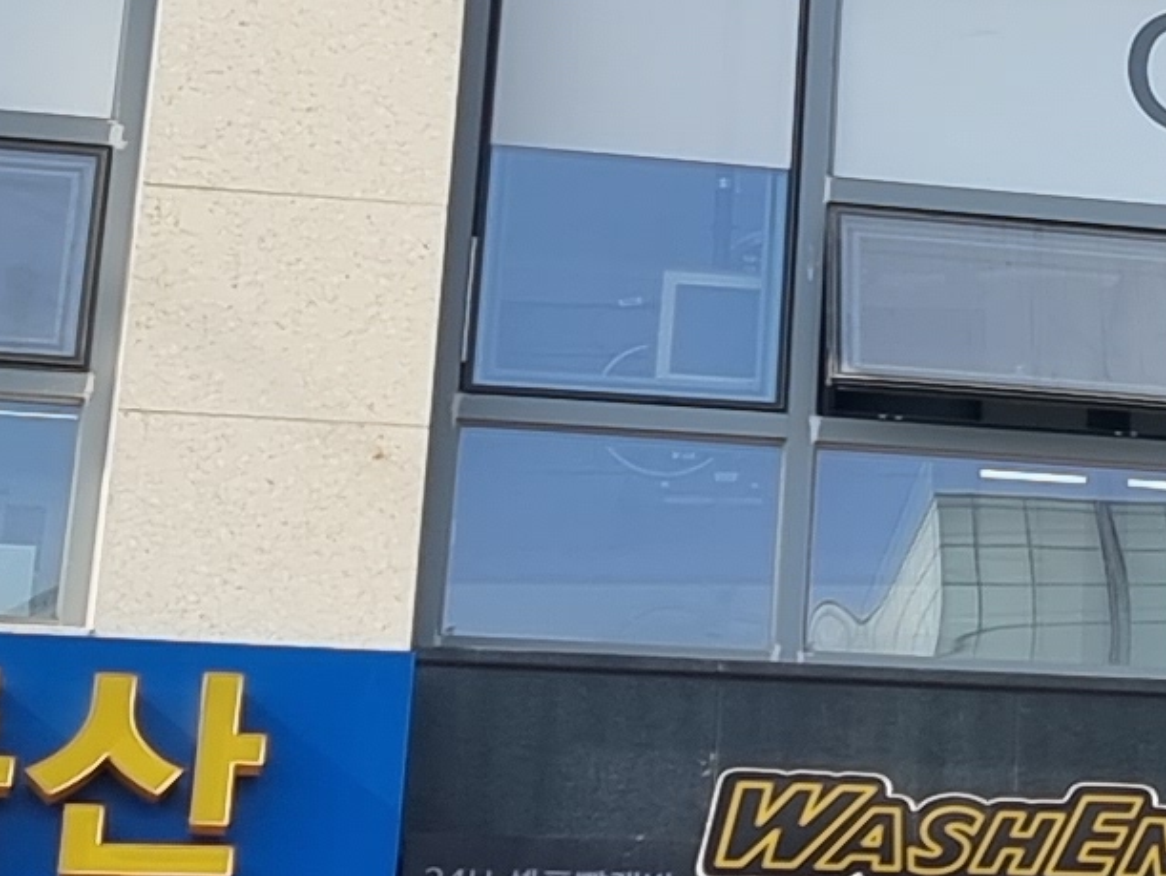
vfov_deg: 9.4
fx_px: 5291
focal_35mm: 157
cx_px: 2166
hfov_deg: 11.6
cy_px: -13
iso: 50
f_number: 1.8
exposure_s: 1/491
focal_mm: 6.7
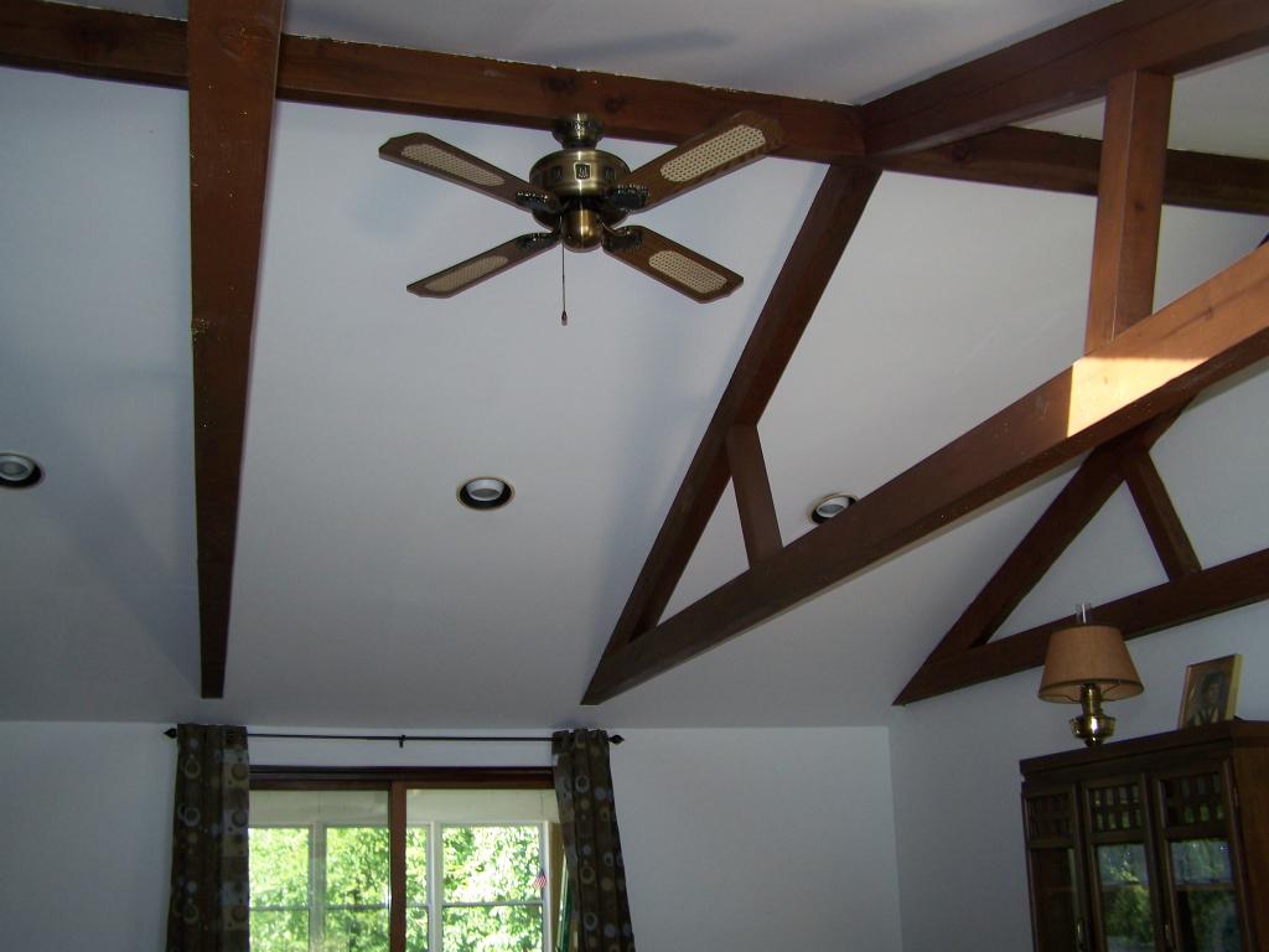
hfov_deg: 49.0
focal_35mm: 38
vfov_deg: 37.7
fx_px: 1393
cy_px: 476
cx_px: 634
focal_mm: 6.3
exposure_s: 1/60
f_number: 2.8
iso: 80
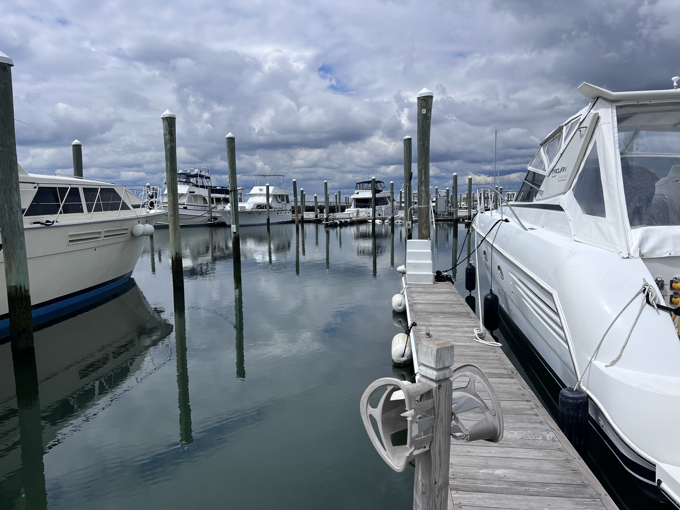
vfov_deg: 53.1
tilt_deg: -4.9
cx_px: 340
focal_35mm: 26
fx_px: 511
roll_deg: +2.7
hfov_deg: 67.3
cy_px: 255
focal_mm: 5.7
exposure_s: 1/10309
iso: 50
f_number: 1.5
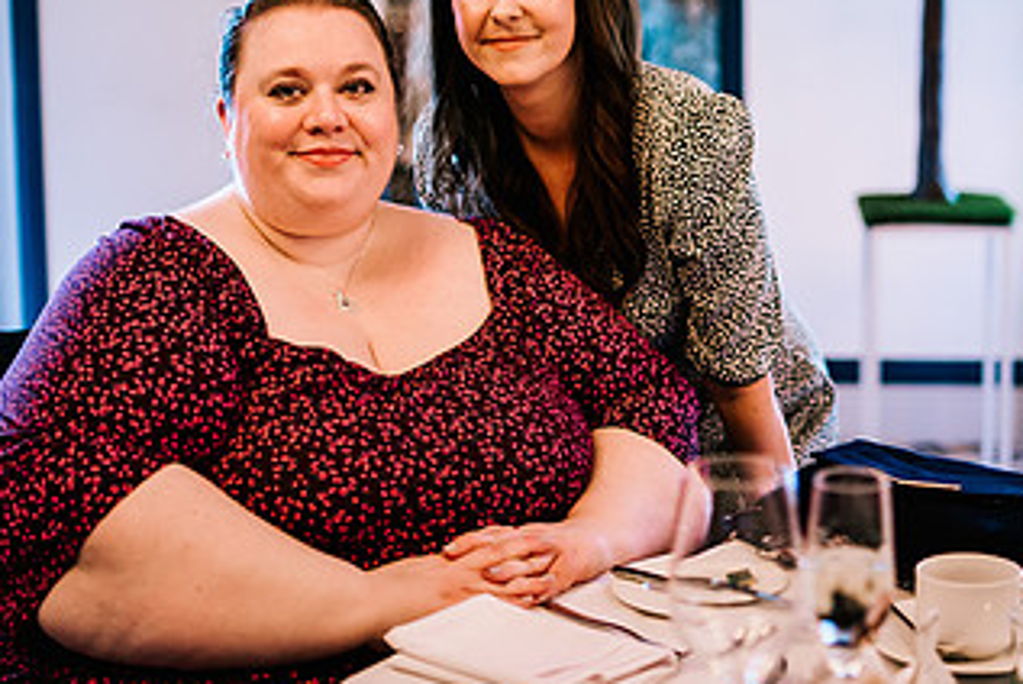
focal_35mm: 64
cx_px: 639
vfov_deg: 21.0
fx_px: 1820
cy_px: 115
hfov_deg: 31.3
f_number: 1.4
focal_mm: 35
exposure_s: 1/500
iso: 640
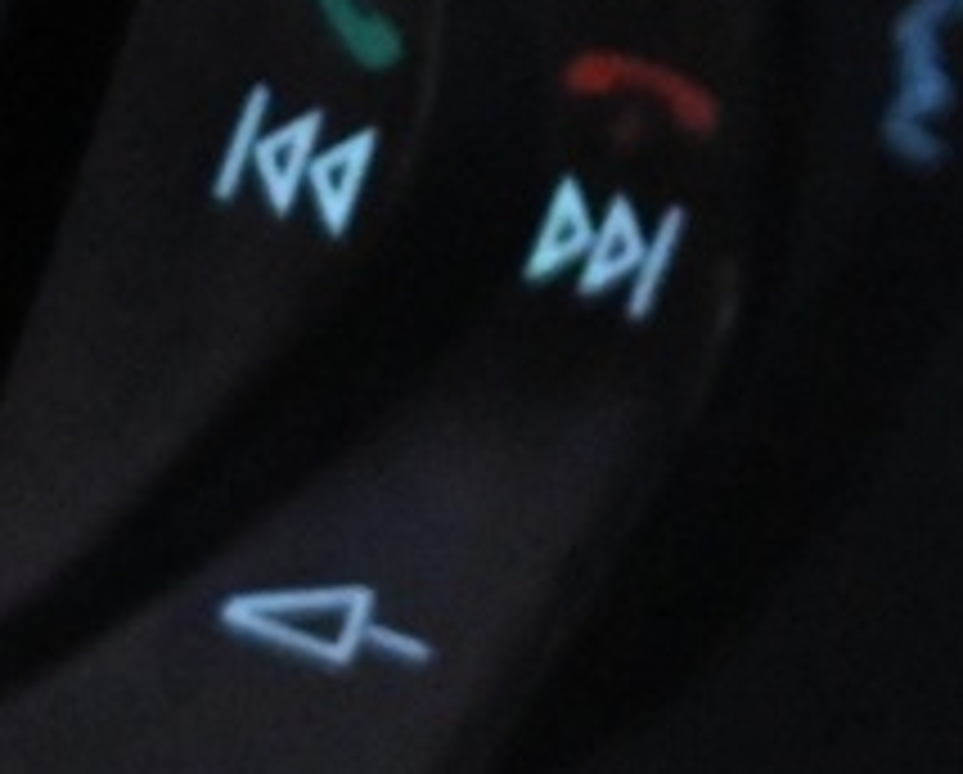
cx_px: 891
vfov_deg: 5.9
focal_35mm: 245
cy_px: -1526
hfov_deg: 7.9
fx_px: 6982
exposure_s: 1/40
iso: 5600
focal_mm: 23
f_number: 4.2
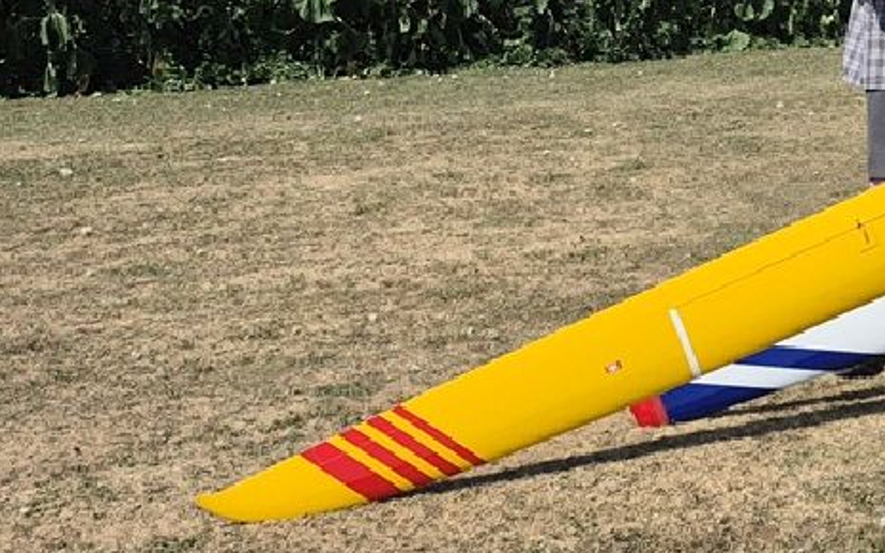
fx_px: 2026
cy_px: 29
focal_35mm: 84
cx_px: 1516
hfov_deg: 19.5
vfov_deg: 15.3
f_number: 1.8
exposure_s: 1/2696
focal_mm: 5.4
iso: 25
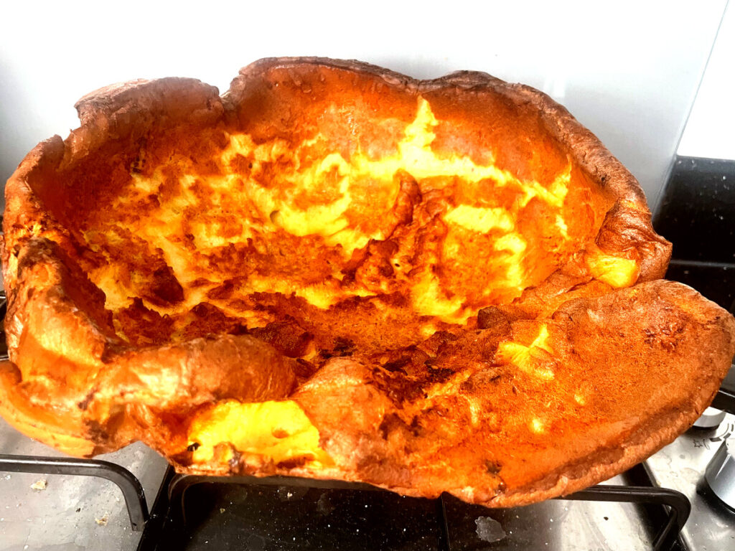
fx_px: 552
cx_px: 368
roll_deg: -5.0
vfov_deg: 53.1
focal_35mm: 26
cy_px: 276
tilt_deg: -32.5
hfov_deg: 67.3
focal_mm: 4.2
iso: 250
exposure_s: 1/60
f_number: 1.6
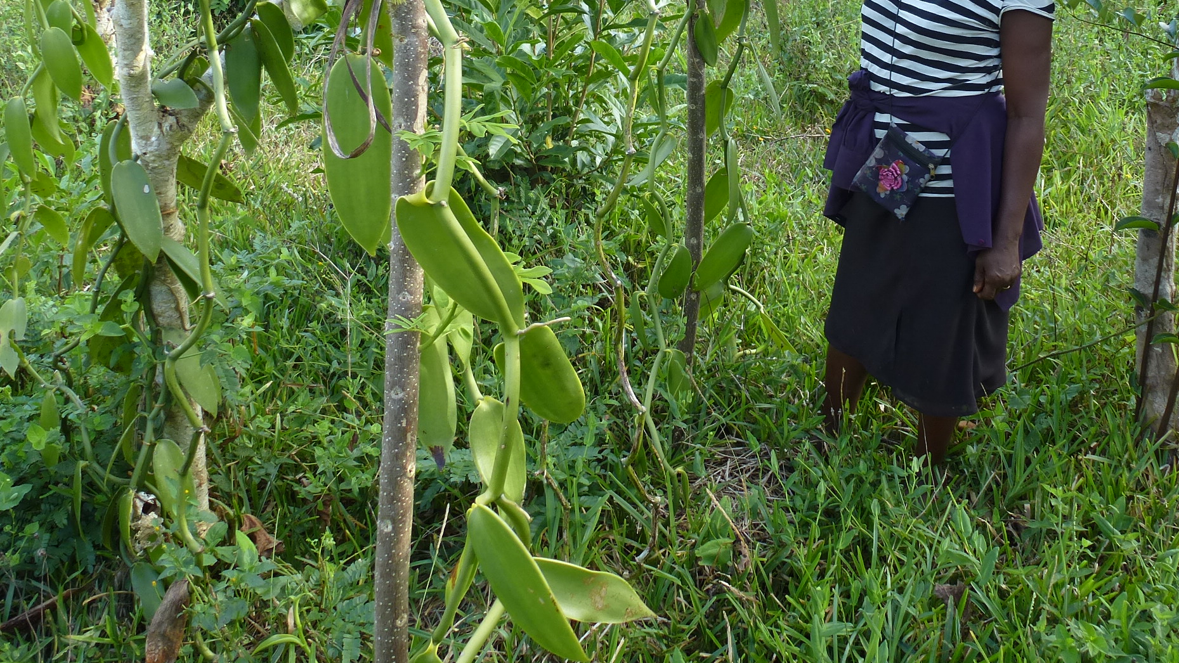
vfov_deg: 31.2
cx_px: 649
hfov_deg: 55.2
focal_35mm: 36
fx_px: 1126
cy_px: 56
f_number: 3.3
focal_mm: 4.3
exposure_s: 1/100
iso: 100
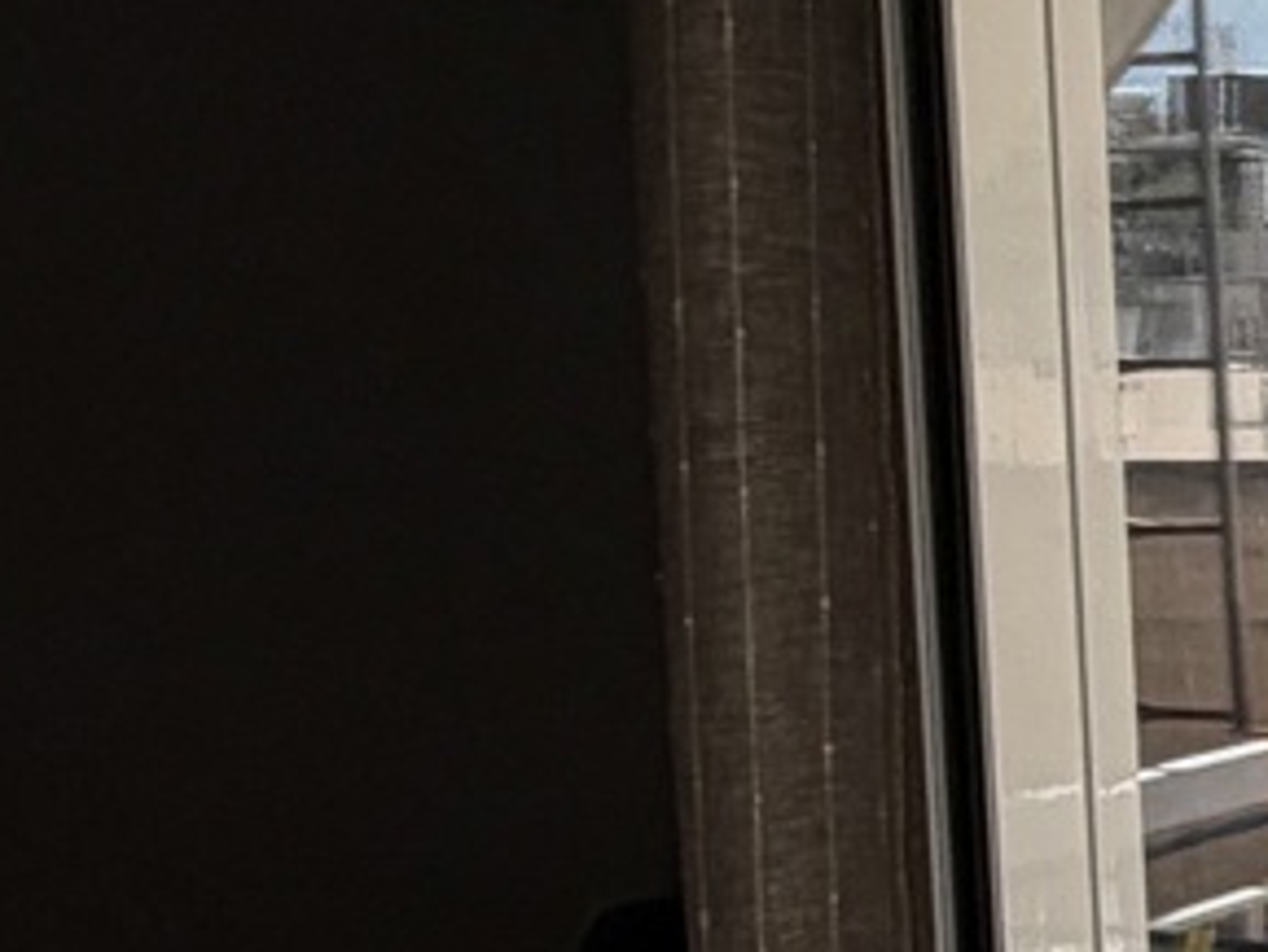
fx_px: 3408
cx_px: 2194
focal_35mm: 93
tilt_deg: -6.1
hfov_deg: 17.6
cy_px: 614
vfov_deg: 15.9
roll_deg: -2.5
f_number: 2.2
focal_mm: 2.22
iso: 50
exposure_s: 1/502
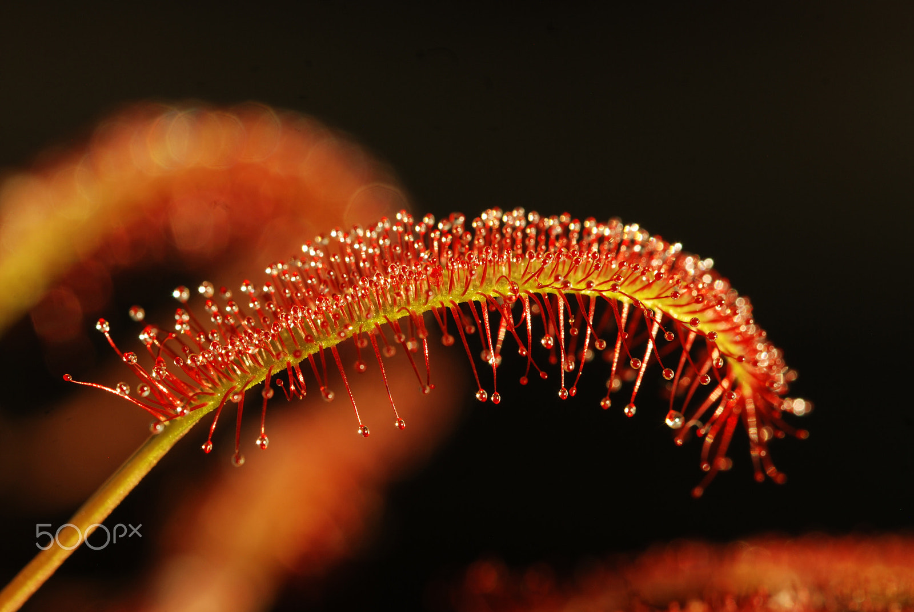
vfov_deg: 10.2
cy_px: 306
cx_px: 457
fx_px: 3432
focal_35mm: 135
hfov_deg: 15.2
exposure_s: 1/2.5
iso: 100
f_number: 13
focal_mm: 90
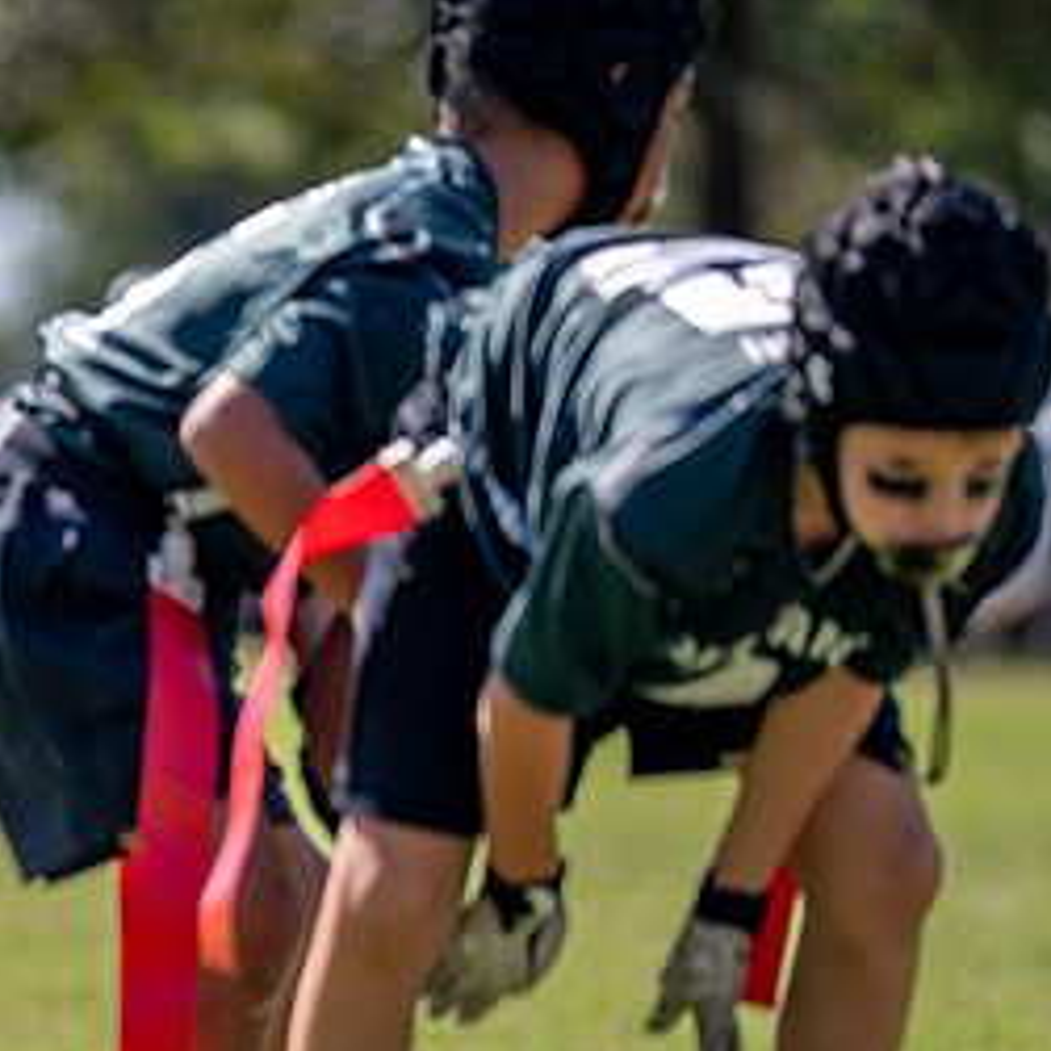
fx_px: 17759
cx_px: -324
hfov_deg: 3.4
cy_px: 699
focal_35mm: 517
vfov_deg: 3.4
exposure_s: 1/2500
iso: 200
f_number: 2.8
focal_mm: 188
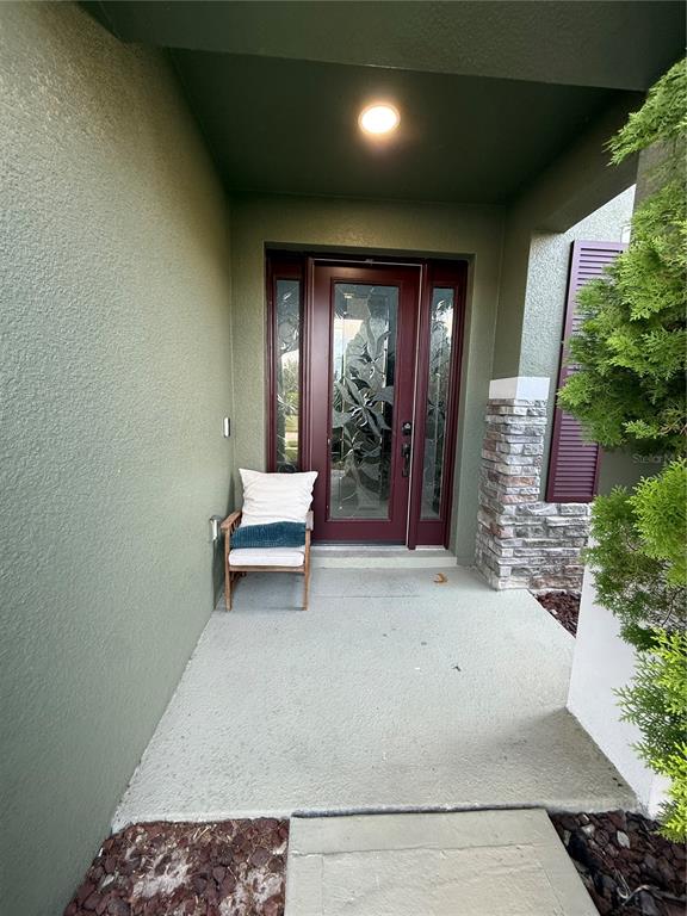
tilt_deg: -7.8
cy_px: 458
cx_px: 344
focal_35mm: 14
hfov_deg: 85.7
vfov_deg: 102.1
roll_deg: -3.4
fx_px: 370
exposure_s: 1/120
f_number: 2.2
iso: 160
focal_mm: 2.22
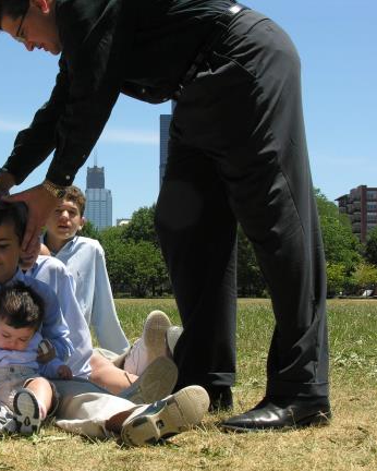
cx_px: 56
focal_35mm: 78
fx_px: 1087
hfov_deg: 19.4
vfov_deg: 24.4
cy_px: 261
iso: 50
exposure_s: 1/200
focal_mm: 13.8
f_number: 6.2
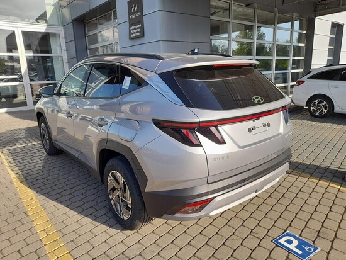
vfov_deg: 54.9
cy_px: 130
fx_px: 250
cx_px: 173
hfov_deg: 69.4
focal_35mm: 25
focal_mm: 4.6
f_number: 2
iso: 20
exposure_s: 1/268
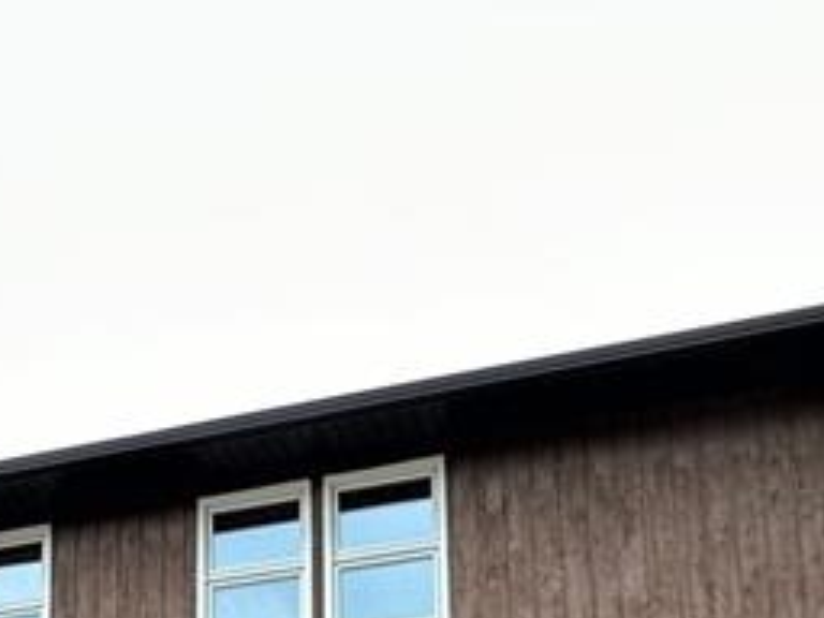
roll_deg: -1.1
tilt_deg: +7.8
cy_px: 953
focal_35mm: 56
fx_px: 1333
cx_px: 158
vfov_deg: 21.5
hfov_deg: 33.3
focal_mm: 2.22
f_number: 2.2
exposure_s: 1/99
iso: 80
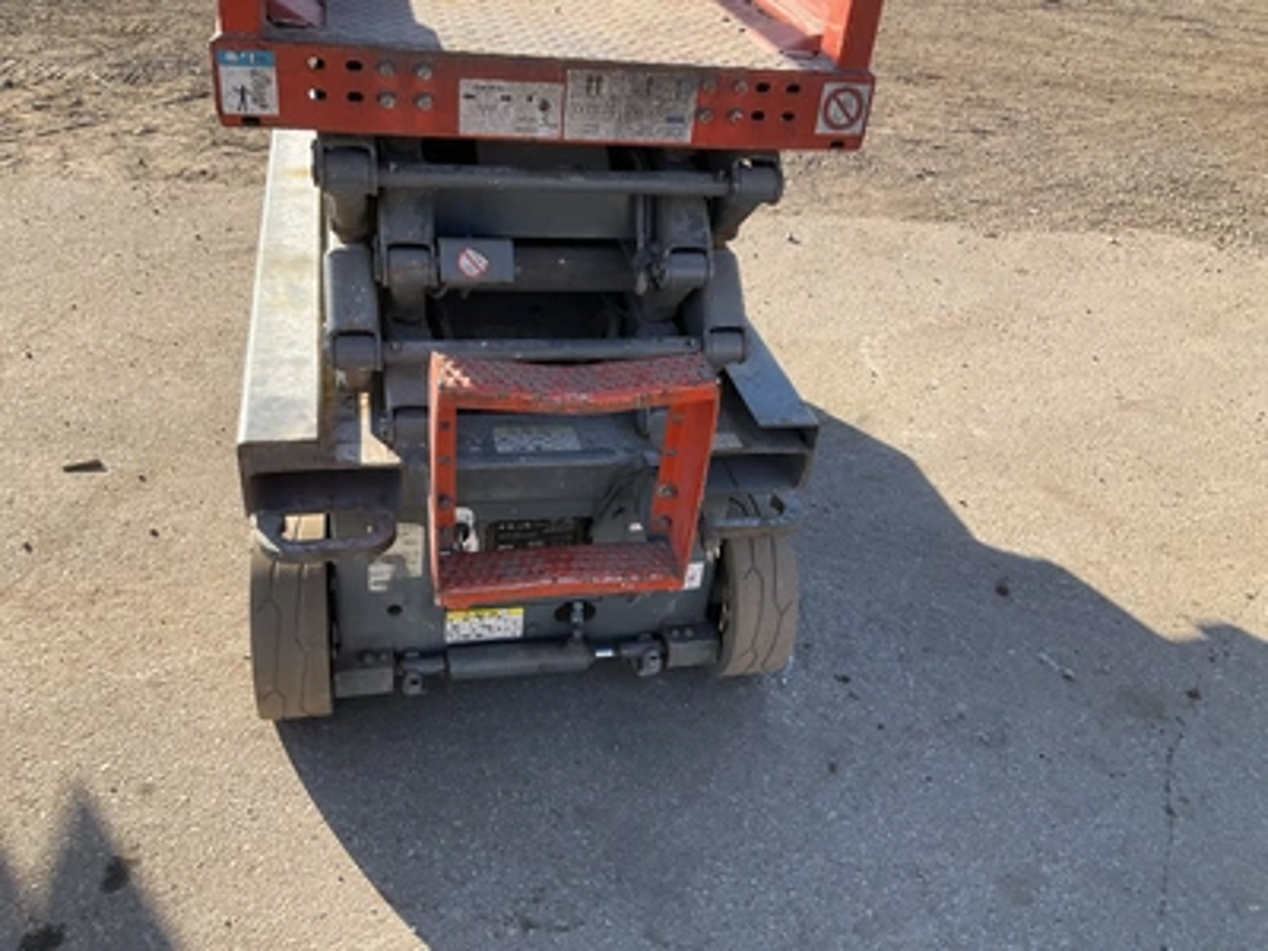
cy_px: 476
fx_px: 1062
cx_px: 634
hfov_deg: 61.7
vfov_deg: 48.2
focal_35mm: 29
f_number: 1.8
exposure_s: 1/642
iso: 25
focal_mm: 3
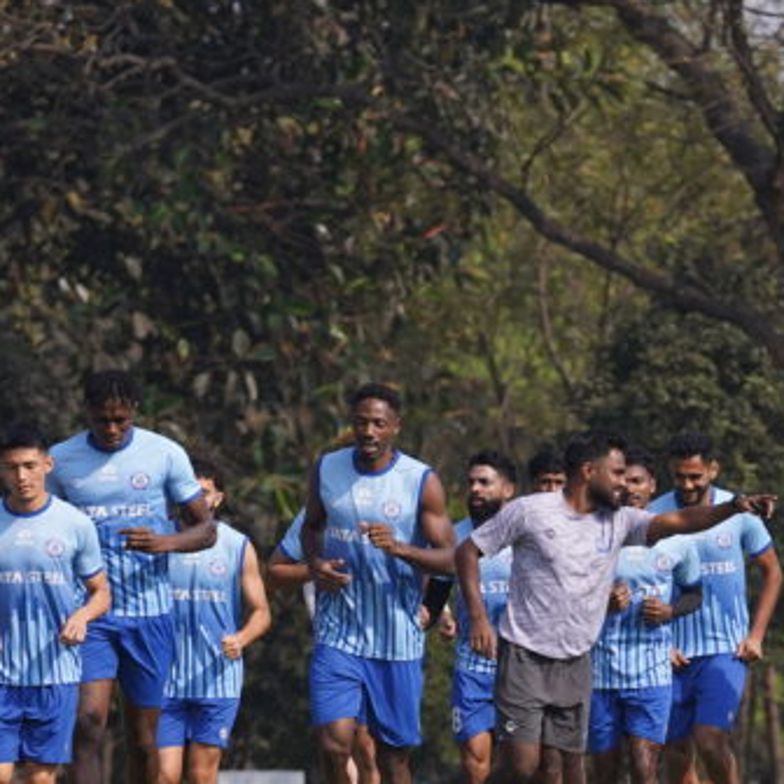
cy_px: 586
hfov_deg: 3.0
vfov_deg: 3.0
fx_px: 14913
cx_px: 553
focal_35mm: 582
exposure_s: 1/1600
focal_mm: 200
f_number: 4.5
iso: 320
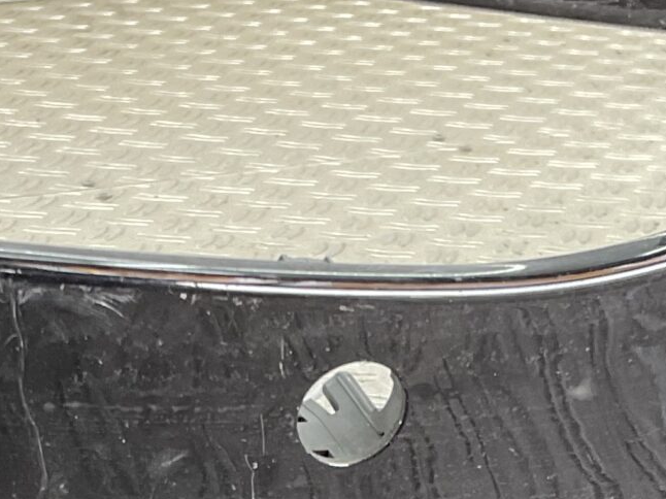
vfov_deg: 12.4
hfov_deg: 17.1
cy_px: 707
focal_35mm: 115
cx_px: 327
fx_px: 2212
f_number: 1.8
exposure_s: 1/50
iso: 32
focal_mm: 3
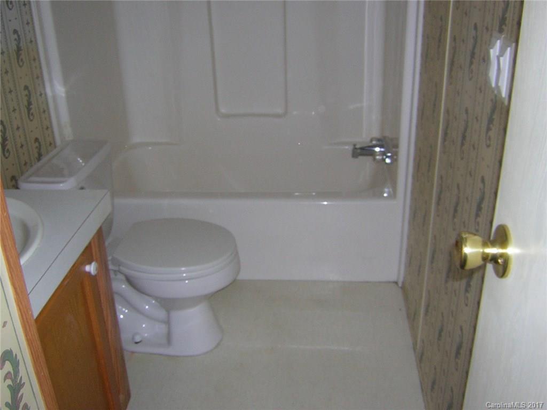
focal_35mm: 36
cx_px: 274
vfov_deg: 39.7
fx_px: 569
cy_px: 205
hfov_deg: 51.4
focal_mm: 4.7
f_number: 5.2
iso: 76
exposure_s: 1/60.1
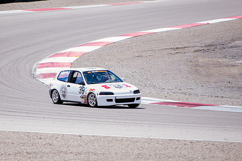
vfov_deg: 4.2
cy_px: 81
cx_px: 74
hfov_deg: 6.3
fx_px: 2182
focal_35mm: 324
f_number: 2.8
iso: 31
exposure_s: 1/400
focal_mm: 200
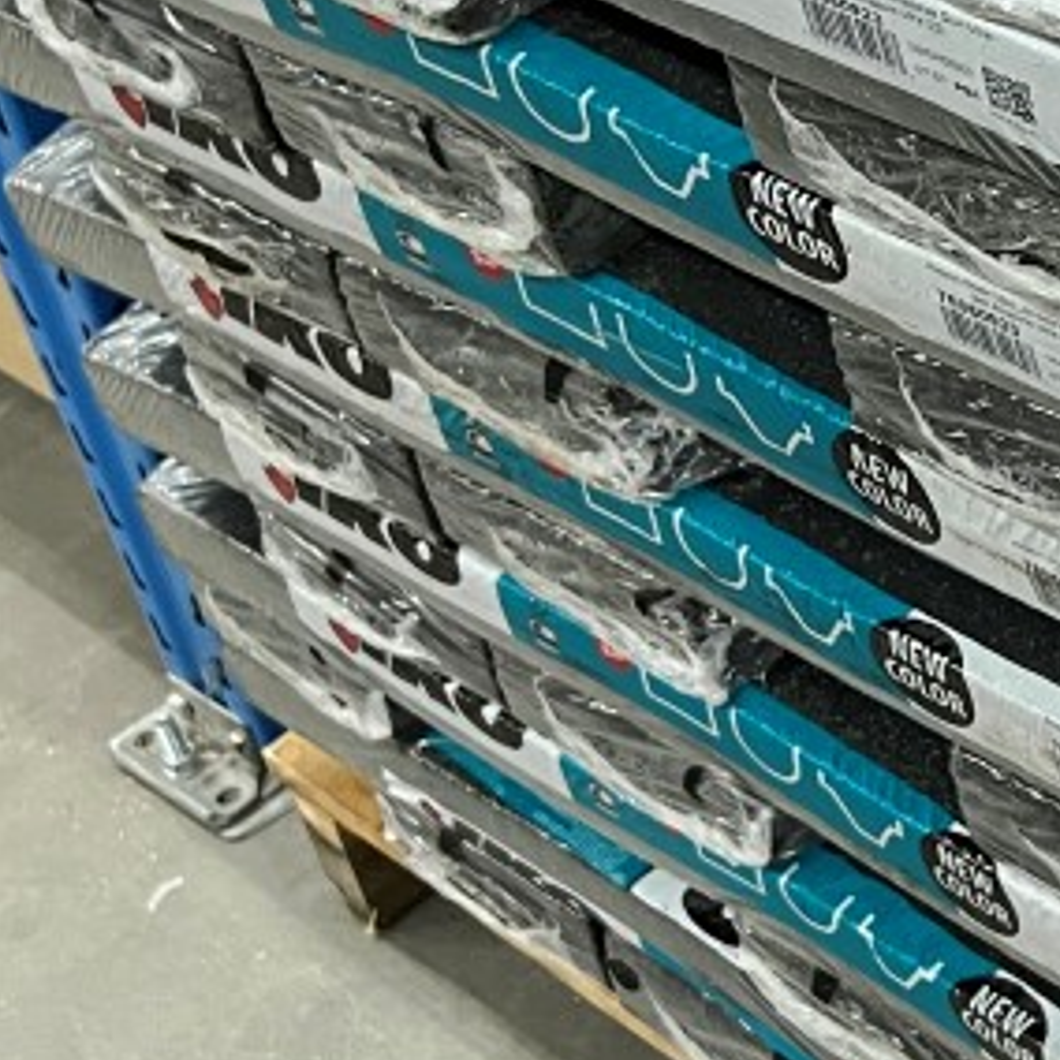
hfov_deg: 19.2
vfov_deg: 20.7
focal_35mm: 83
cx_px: 1396
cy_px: 216
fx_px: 2875
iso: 400
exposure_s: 1/50
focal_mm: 5.7
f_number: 1.5
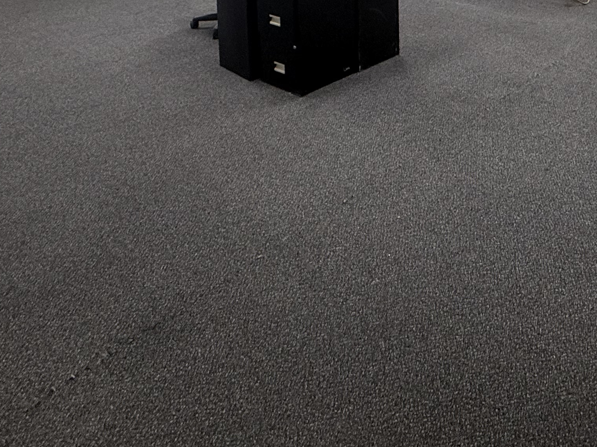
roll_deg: +0.4
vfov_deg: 31.3
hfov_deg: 48.4
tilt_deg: -5.8
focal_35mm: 37
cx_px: 439
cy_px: -113
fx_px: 638
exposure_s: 1/120
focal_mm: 2.22
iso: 200
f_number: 2.2
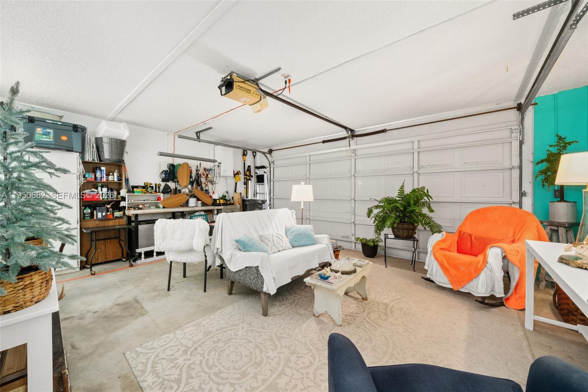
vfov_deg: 85.4
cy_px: 196
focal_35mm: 13
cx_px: 294
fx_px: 212
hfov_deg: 108.3
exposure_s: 2.5
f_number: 11
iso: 400
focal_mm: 13
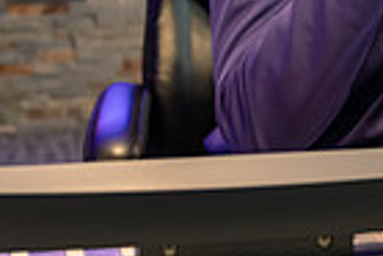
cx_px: 265
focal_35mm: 129
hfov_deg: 15.8
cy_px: -15
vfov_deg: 10.5
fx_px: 1374
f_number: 2.8
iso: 1000
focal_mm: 31
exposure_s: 1/60
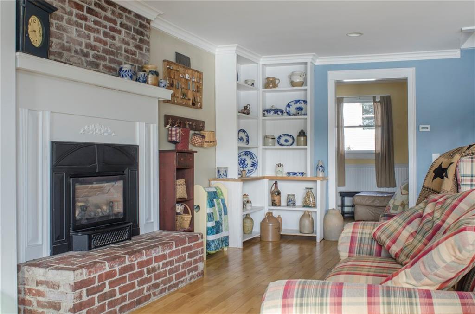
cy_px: 157
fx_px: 474
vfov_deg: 36.7
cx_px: 238
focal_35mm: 36
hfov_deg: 53.3
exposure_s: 1/10
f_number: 13
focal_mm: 24
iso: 200
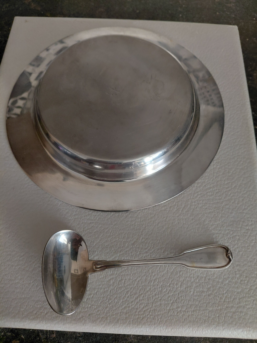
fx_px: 247
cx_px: 128
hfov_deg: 54.9
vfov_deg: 69.4
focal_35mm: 25
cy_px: 172
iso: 400
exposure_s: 1/40
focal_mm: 4.69
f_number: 1.8
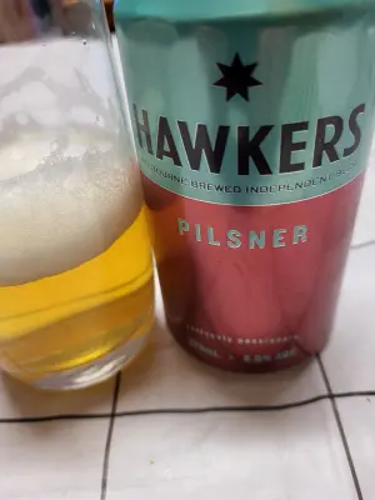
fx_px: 376
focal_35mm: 26
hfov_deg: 53.1
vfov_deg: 67.3
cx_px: 188
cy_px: 250
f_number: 1.8
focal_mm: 5.4
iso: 320
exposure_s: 1/50
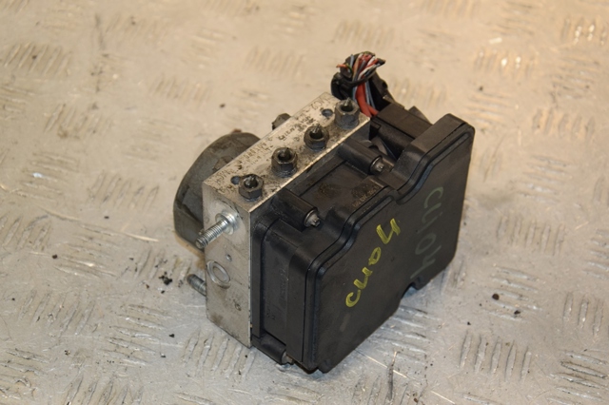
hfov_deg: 21.9
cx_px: 304
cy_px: 202
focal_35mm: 93
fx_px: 1572
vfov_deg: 14.7
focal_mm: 62
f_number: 7.1
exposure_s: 1/200
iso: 800
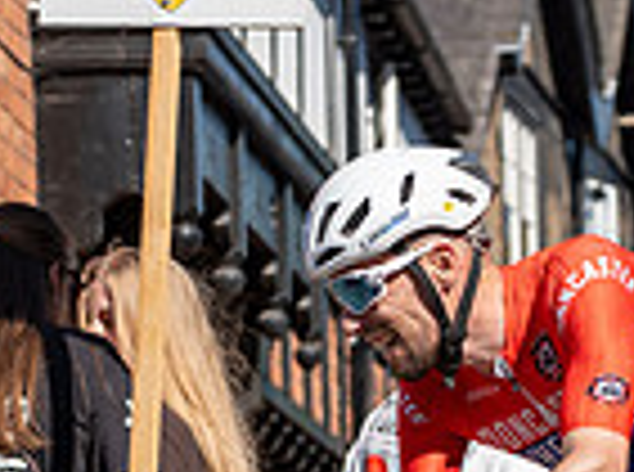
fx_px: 4640
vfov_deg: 5.8
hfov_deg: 7.8
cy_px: 757
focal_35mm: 254
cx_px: 450
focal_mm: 64
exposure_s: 1/1000
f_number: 3.5
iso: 100
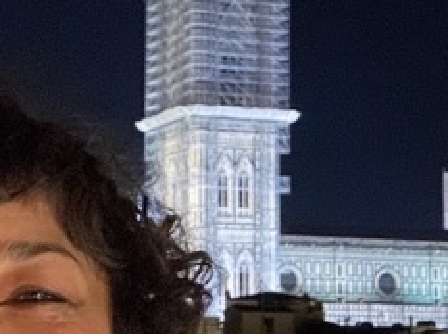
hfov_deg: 21.5
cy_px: 206
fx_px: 1150
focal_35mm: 89
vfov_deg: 16.5
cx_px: 44
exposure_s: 1/8
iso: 800
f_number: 1.9
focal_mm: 2.69
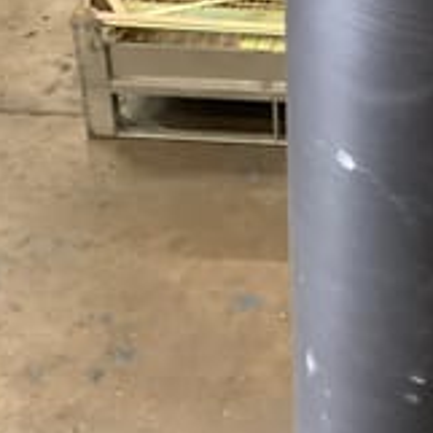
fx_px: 1203
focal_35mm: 85
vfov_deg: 20.4
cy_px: 214
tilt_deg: -34.6
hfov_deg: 19.7
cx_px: 444
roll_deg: -1.4
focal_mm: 3.3
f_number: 2.4
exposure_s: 1/25
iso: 400
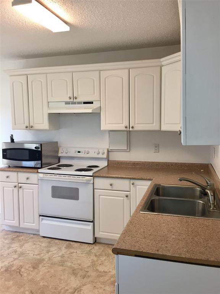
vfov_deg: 61.7
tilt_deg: -4.9
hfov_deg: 48.2
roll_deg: +1.5
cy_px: 147
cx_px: 110
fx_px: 246
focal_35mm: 29
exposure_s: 1/30
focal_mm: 4.15
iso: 64
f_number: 2.2
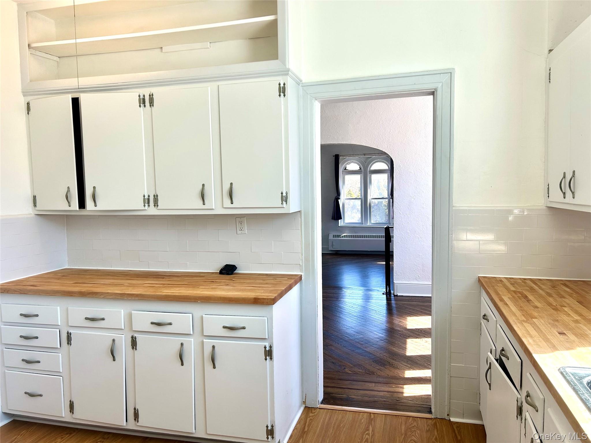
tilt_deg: -4.2
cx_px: 296
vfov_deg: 53.1
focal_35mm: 26
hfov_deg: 67.3
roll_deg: +0.8
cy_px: 222
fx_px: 444
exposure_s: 1/233
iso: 40
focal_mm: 5.7
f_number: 1.5
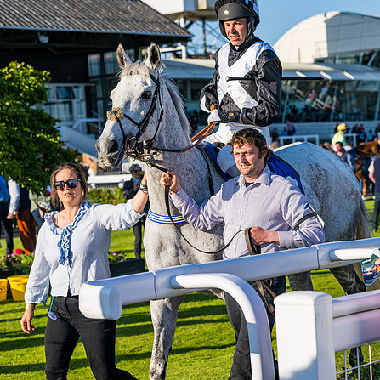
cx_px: 292
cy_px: 178
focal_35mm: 107
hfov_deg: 16.2
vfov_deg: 16.3
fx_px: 1329
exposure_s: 1/1250
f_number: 5
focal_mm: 70
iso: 200
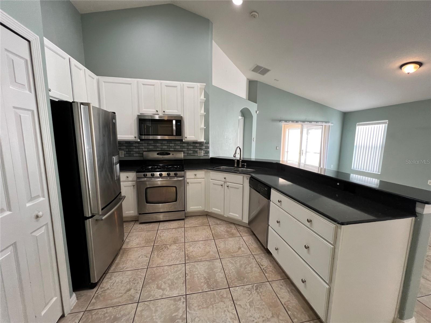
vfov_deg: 89.9
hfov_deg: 106.2
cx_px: 216
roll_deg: -0.3
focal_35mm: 13
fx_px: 162
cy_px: 162
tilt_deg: -7.7
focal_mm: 1.57
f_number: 1.8
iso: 200
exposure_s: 1/120
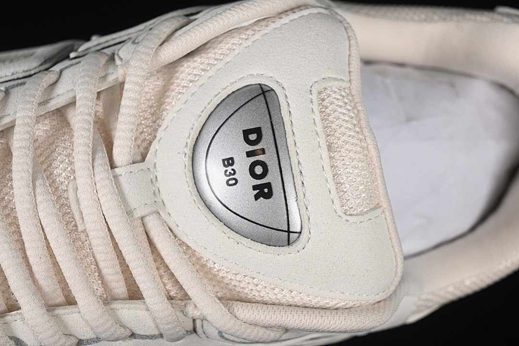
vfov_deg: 18.2
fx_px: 1081
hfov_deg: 27.0
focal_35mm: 75
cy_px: 173
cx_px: 260
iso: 160
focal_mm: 50
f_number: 7.1
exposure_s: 1/80
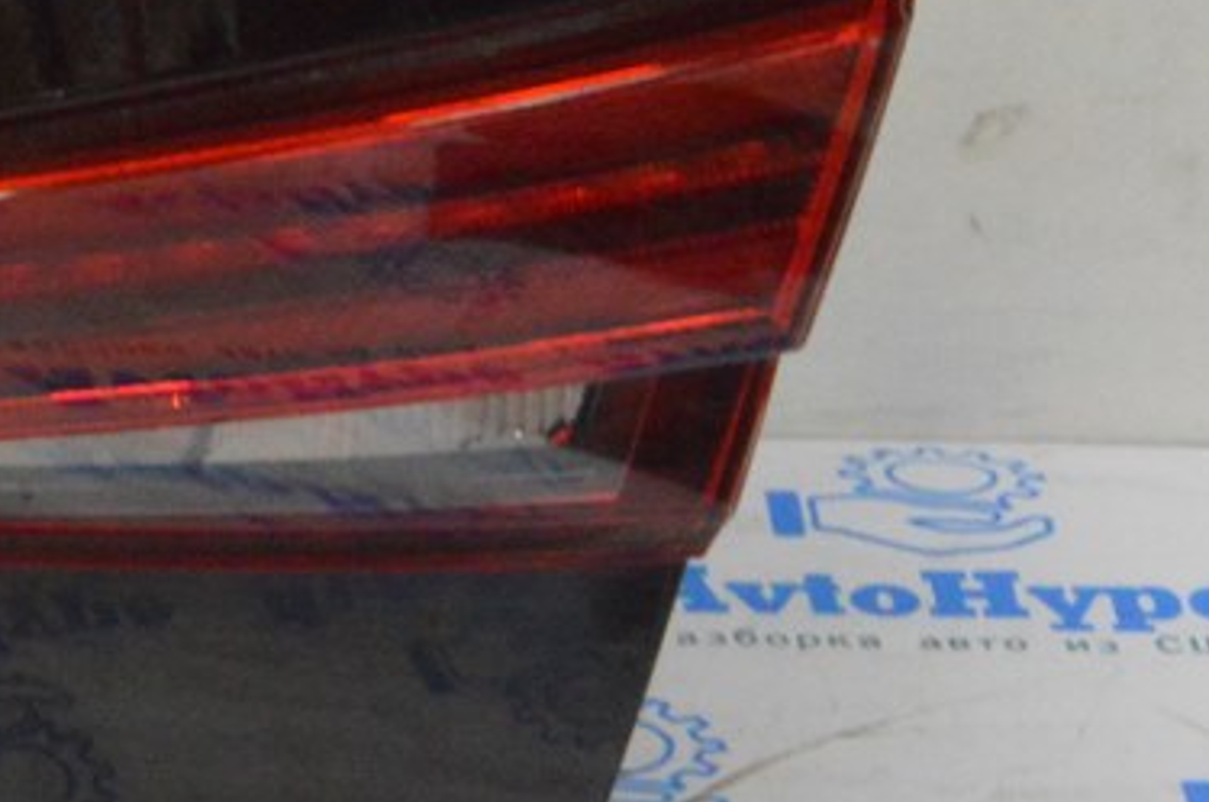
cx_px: 16
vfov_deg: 7.9
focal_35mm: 172
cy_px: 72
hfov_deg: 11.8
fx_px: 5769
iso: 6400
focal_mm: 42
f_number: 20
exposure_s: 1/15
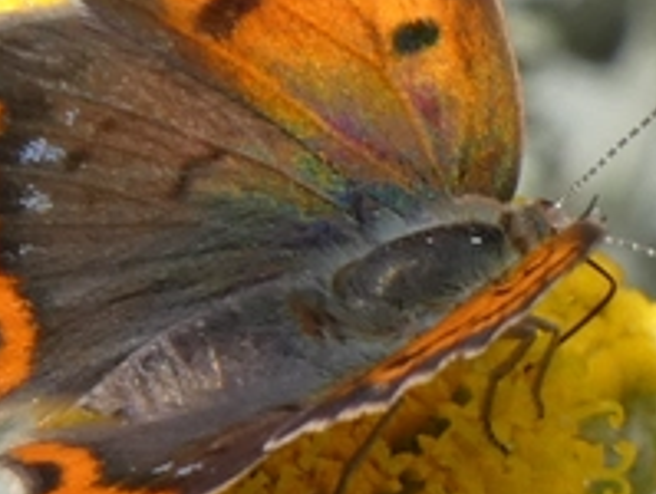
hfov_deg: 1.4
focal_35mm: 1374
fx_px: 26086
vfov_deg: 1.1
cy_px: 231
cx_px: 373
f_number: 5.6
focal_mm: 76.7
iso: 80
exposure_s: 1/100
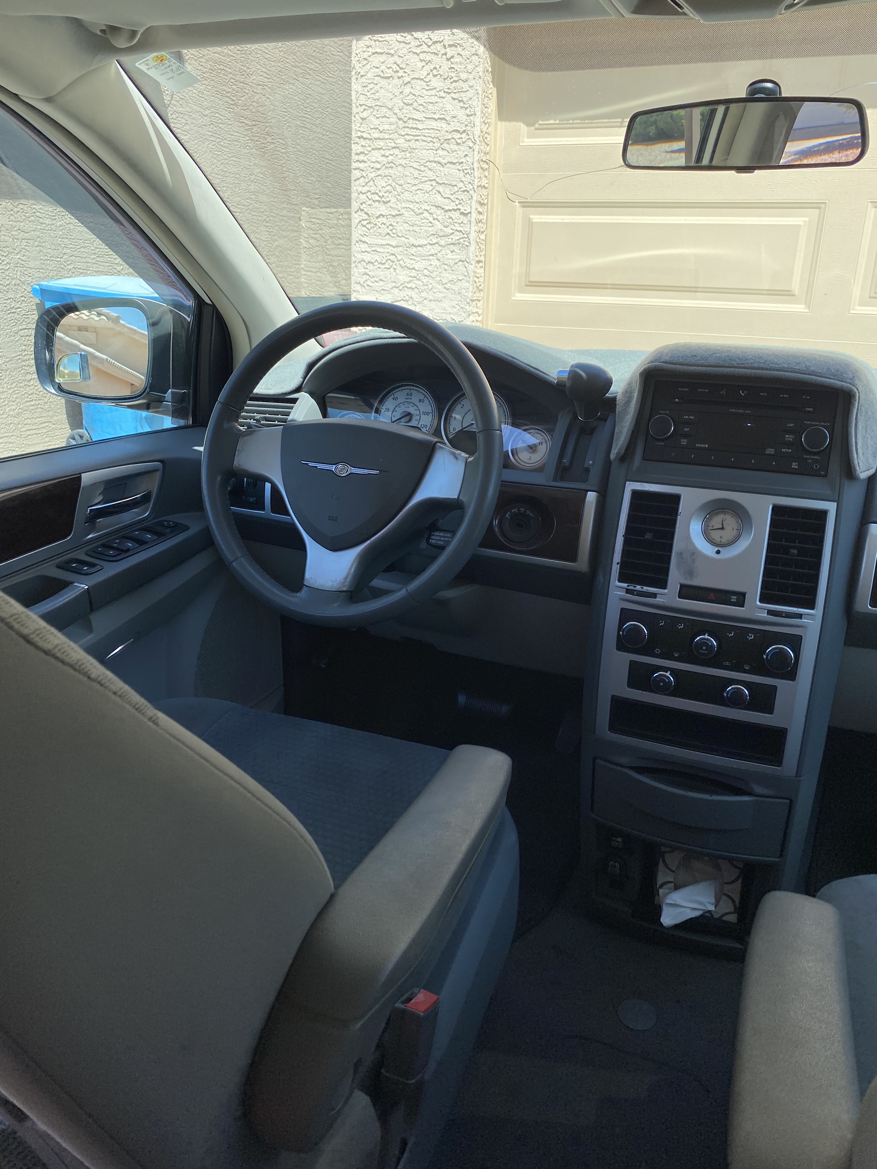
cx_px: 438
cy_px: 584
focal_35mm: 26
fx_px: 878
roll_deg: -3.0
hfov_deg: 53.1
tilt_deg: -16.6
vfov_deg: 67.3
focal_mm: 4.25
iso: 32
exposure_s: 1/1053
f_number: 1.8
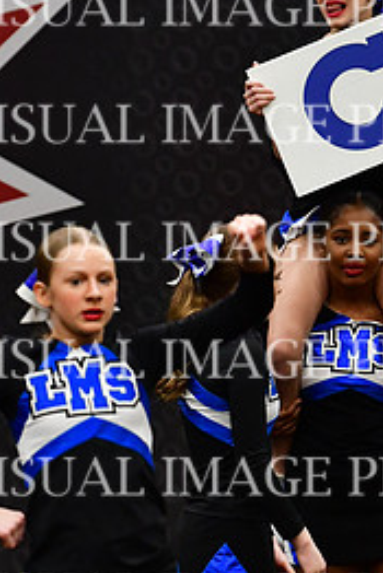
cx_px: 334
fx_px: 8988
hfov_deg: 2.4
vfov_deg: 3.7
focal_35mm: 564
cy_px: 418
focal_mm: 170
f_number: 3.5
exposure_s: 1/500
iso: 4000
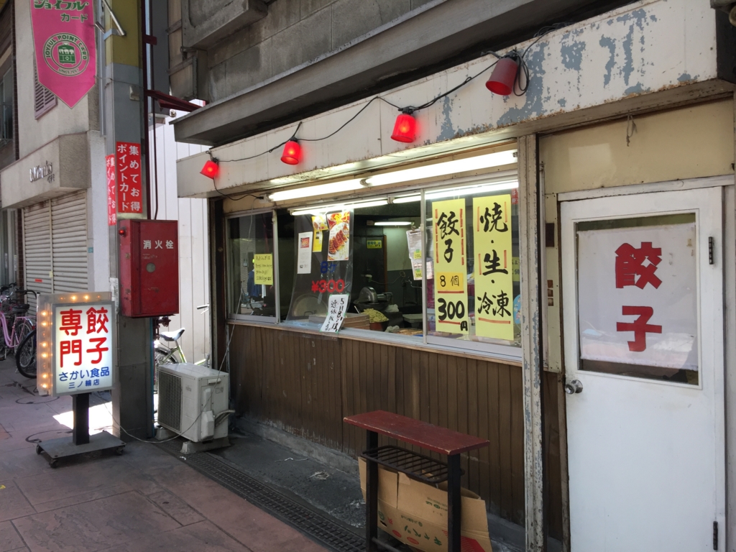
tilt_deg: +0.4
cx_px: 368
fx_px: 617
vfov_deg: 48.2
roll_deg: +1.7
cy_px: 276
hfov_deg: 61.7
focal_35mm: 29
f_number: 2.2
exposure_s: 1/120
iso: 50
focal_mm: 4.15
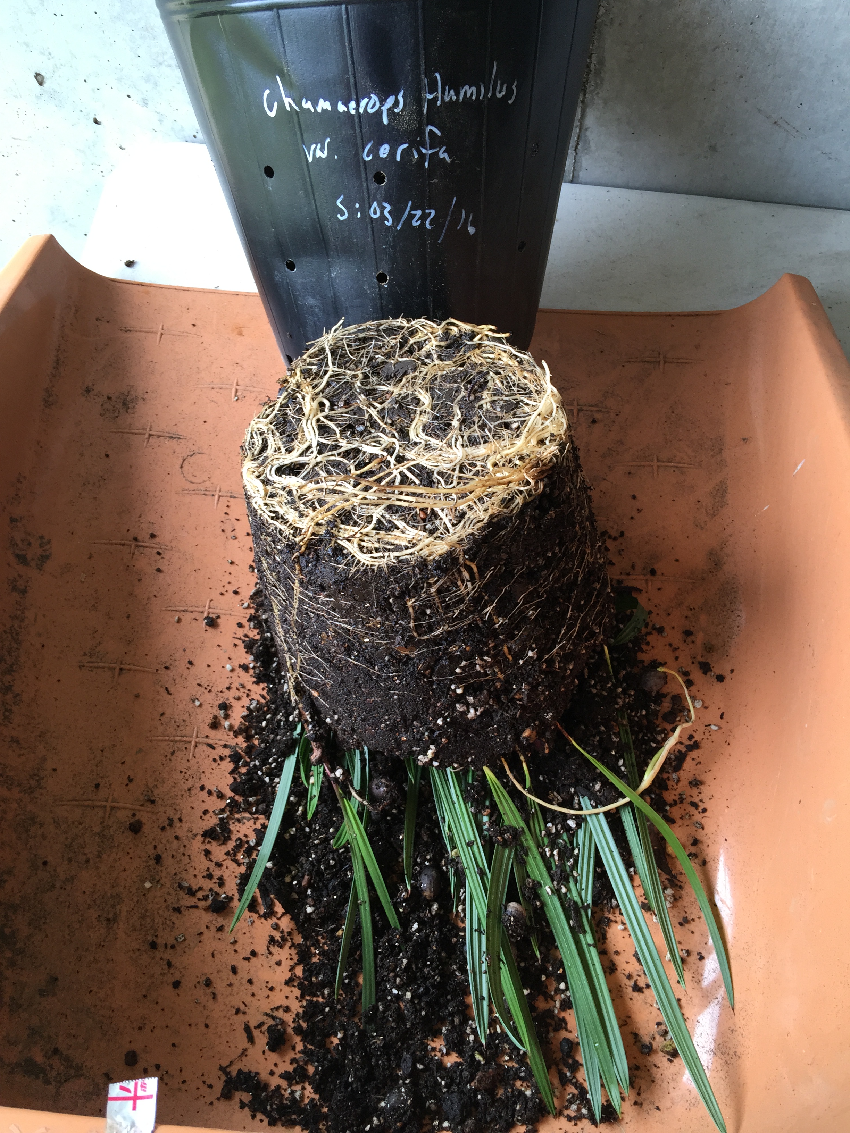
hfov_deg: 48.2
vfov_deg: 61.7
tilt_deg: -65.6
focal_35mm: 29
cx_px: 425
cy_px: 566
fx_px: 949
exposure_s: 1/120
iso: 50
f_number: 2.2
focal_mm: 4.15
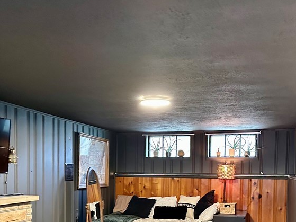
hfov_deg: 43.0
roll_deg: +0.2
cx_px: 152
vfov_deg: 31.7
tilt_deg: -5.1
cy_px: 188
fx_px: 376
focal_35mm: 44
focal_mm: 6.86
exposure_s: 1/40
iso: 1000
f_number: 1.78
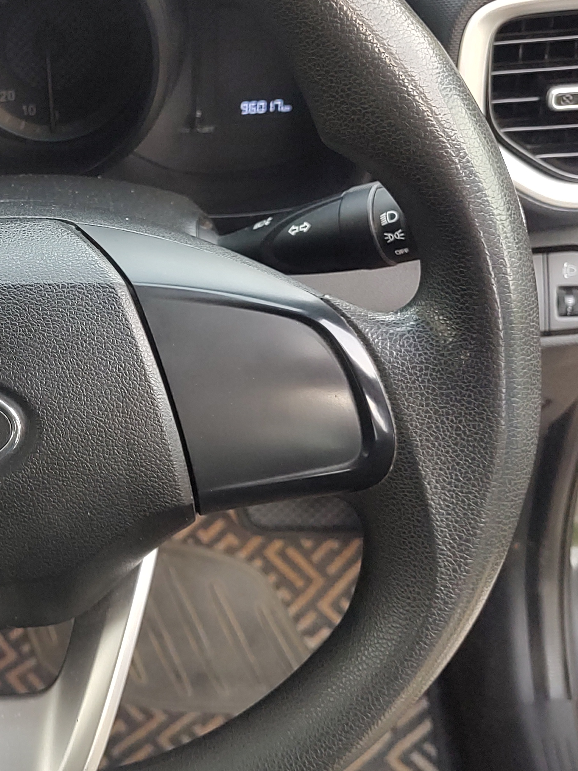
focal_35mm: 45
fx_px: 1002
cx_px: -19
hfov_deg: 29.7
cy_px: 334
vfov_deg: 42.0
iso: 263
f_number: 1.8
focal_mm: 5.56
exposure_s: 1/50
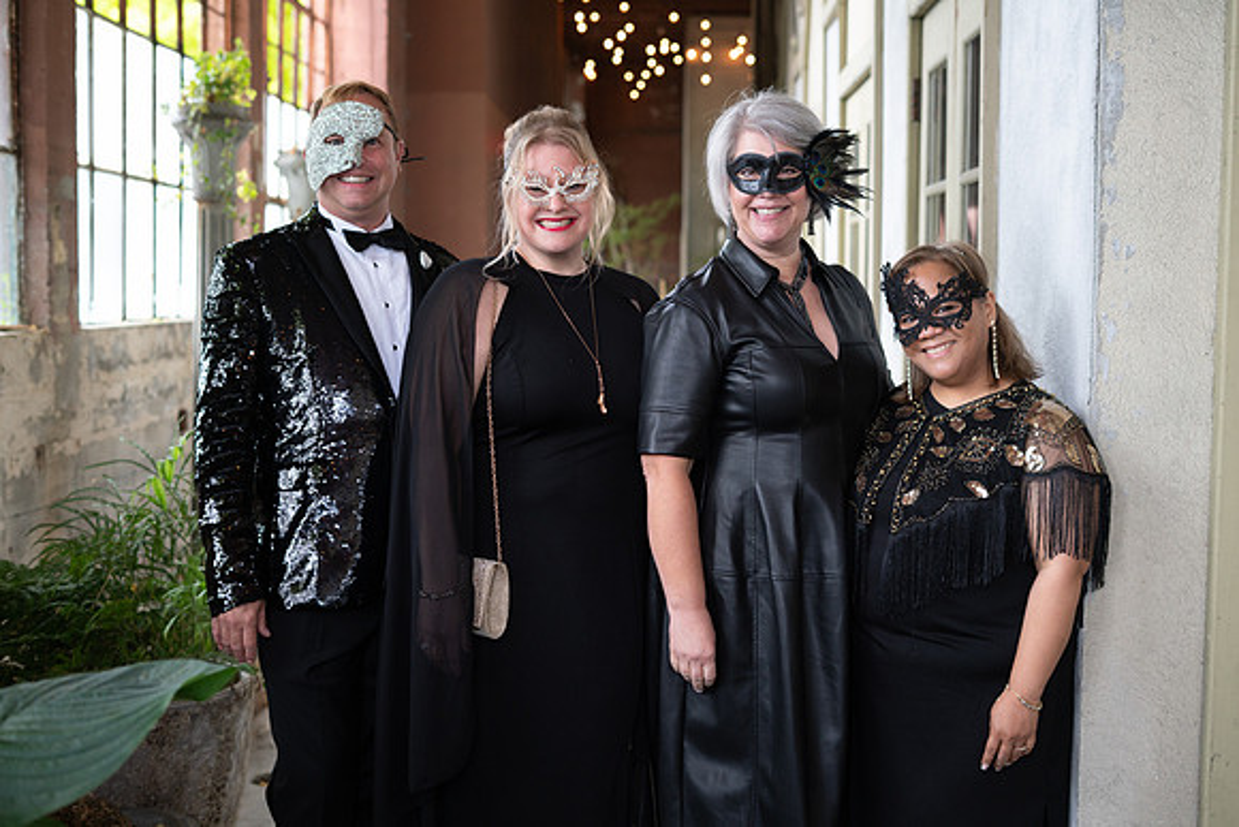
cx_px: 620
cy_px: 414
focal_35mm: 50
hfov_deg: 39.6
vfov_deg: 27.0
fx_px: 1721
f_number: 3.2
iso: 400
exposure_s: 1/100
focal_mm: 50
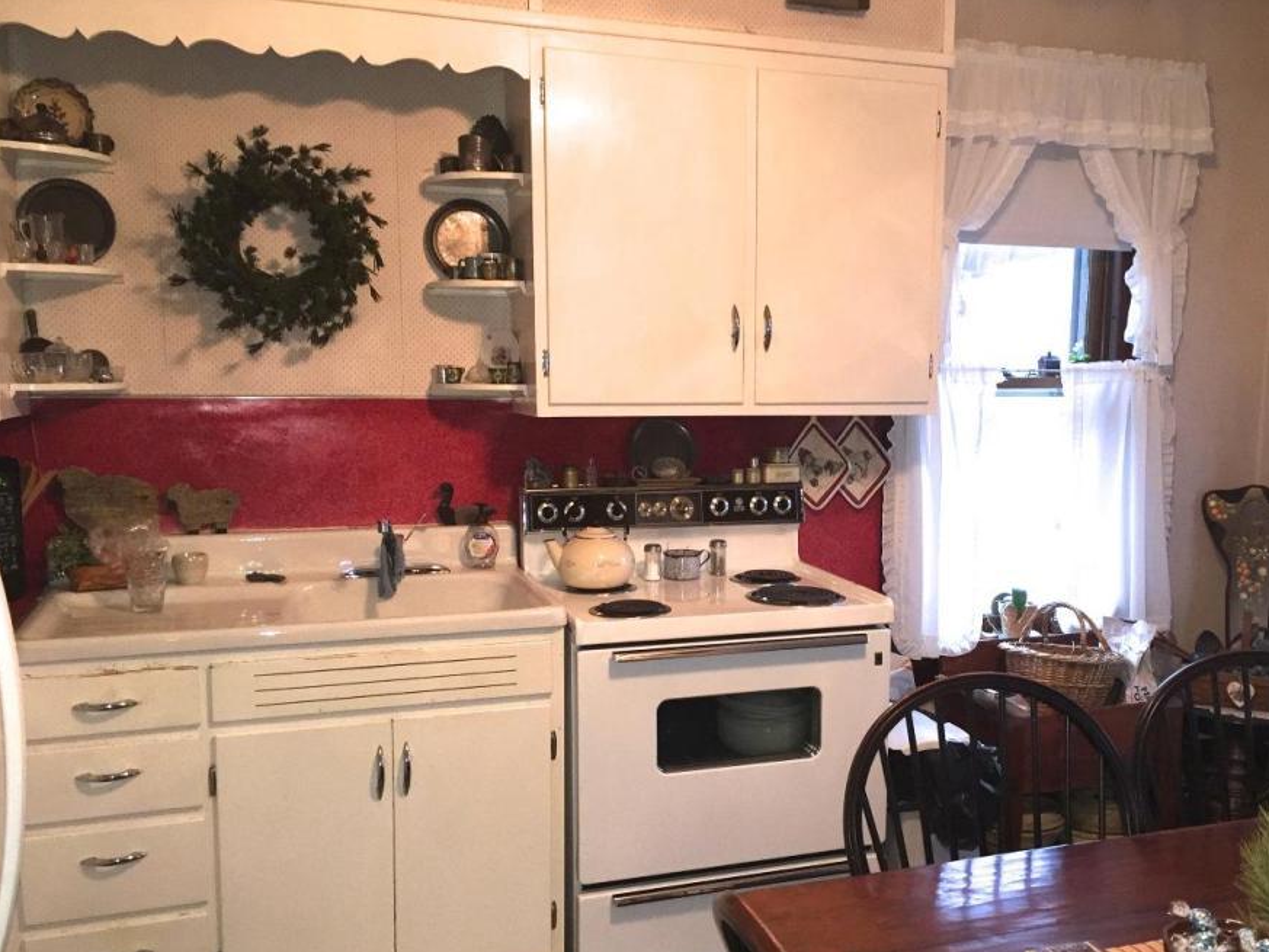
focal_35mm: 34
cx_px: 740
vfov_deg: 41.7
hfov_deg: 53.7
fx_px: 1247
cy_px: 546
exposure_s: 1/30
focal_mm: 4.15
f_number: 2.2
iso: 200
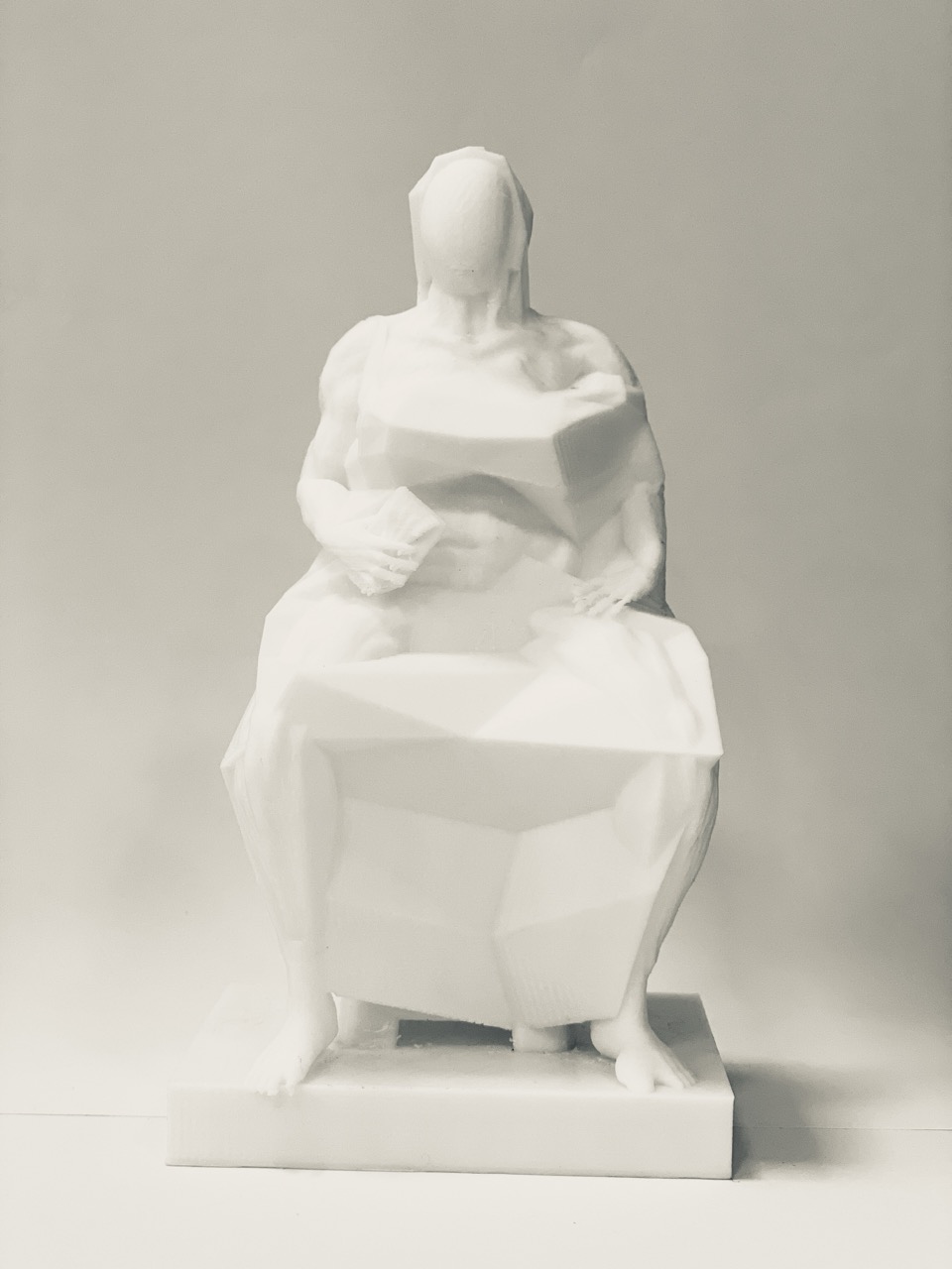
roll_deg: -1.4
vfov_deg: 36.8
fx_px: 1907
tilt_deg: -4.5
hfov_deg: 28.0
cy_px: 634
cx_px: 476
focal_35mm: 52
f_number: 2
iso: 80
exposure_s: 1/100
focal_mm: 6
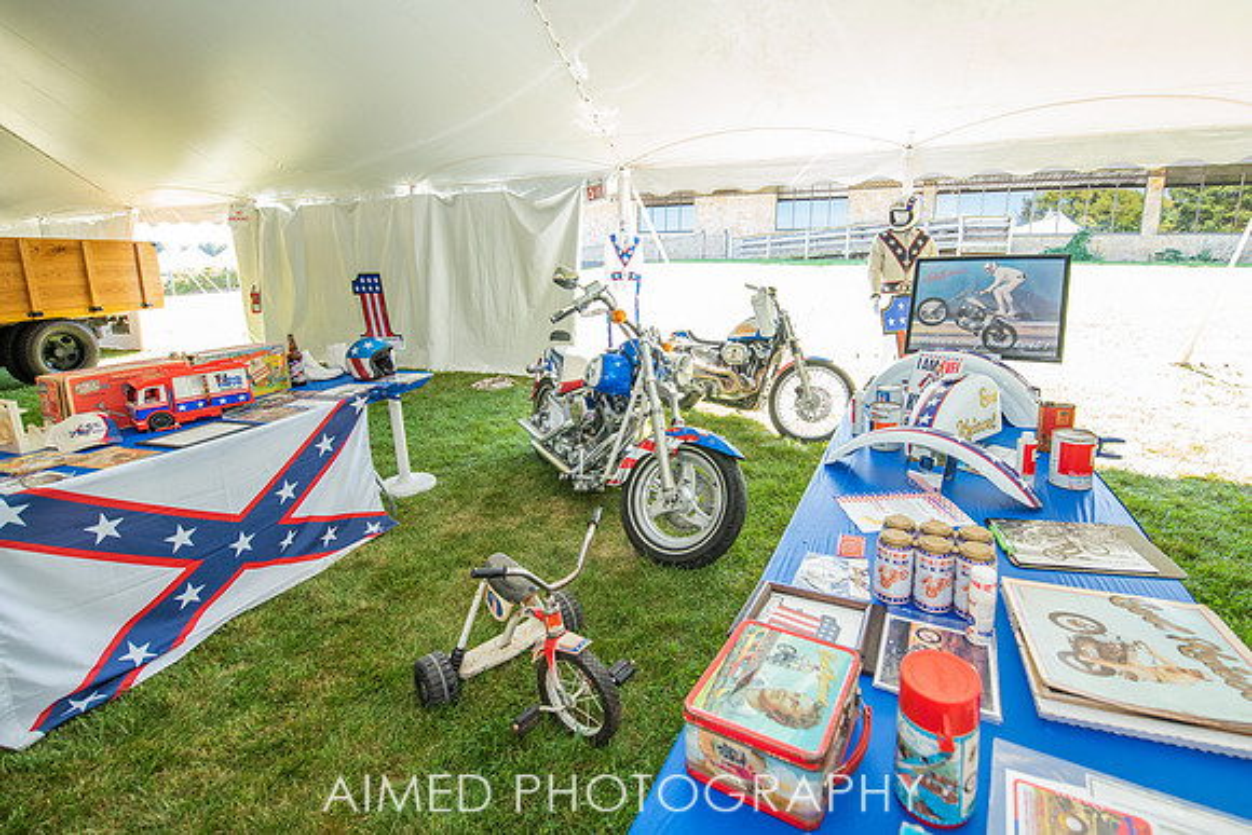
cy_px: 367
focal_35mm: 16
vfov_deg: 74.0
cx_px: 684
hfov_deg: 96.9
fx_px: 552
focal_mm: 14
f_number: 5
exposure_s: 1/200
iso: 1000
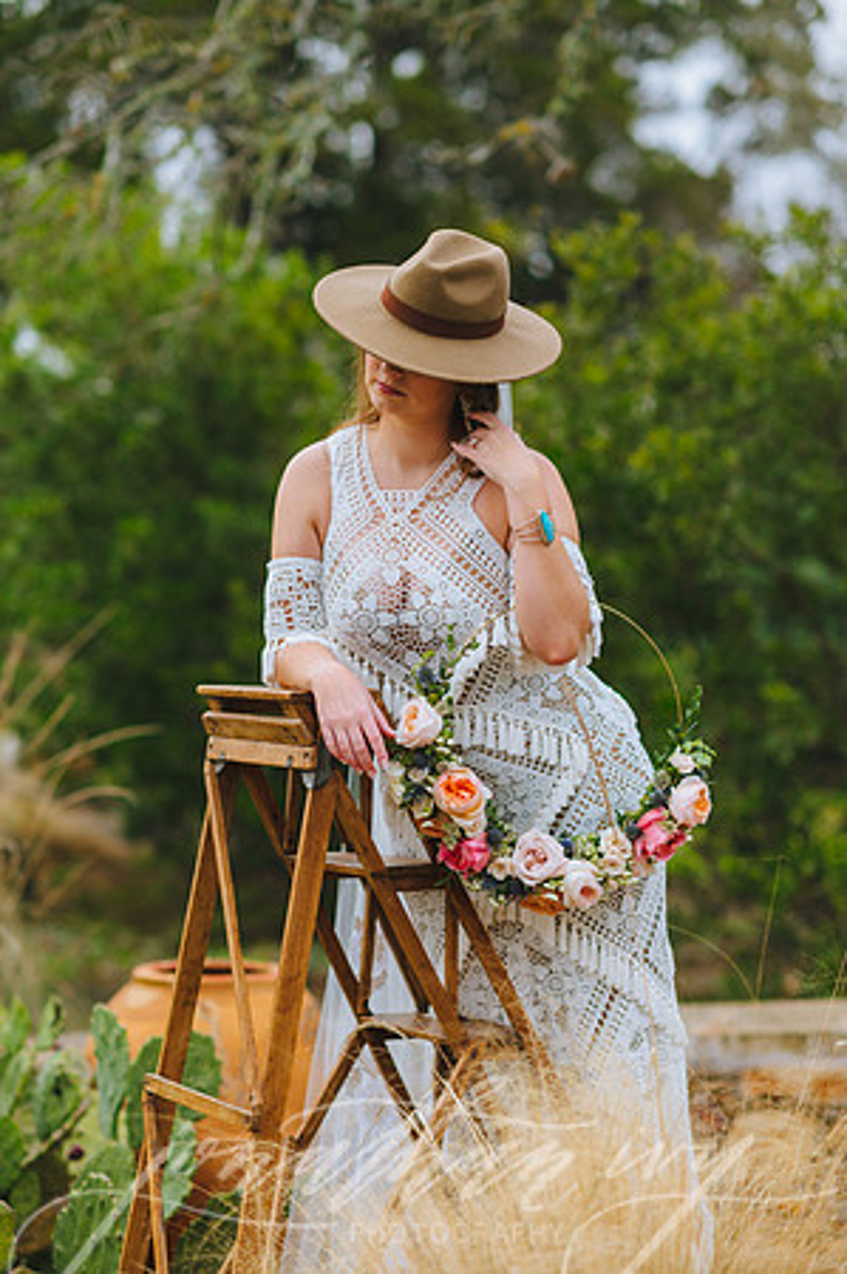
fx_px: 3007
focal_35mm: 85
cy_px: 637
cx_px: 424
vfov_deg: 23.9
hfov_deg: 16.0
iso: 320
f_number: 2
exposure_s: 1/1000
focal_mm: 85
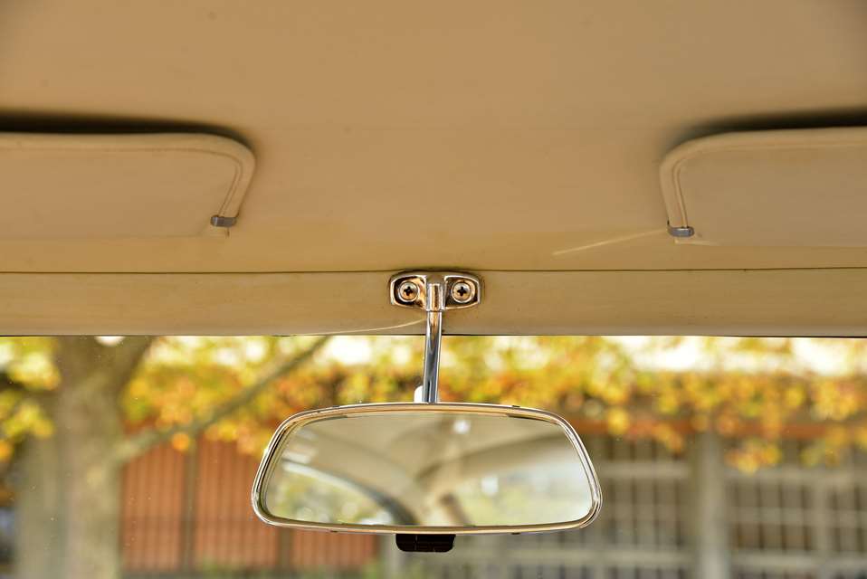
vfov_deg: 18.2
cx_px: 434
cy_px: 290
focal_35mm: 75
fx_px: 1807
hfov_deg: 27.0
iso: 400
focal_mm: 75
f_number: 6.3
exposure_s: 1/40
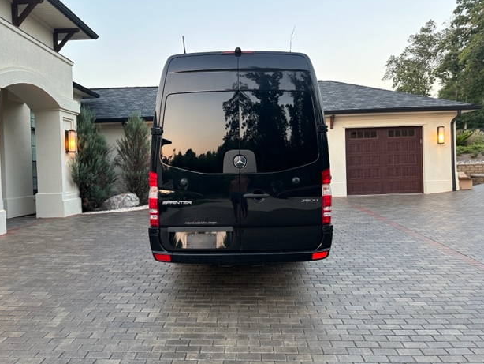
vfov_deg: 54.9
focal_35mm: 25
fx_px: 350
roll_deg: +1.7
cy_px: 179
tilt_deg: -0.4
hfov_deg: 69.4
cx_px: 235
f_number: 1.78
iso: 125
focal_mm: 6.86
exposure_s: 1/60
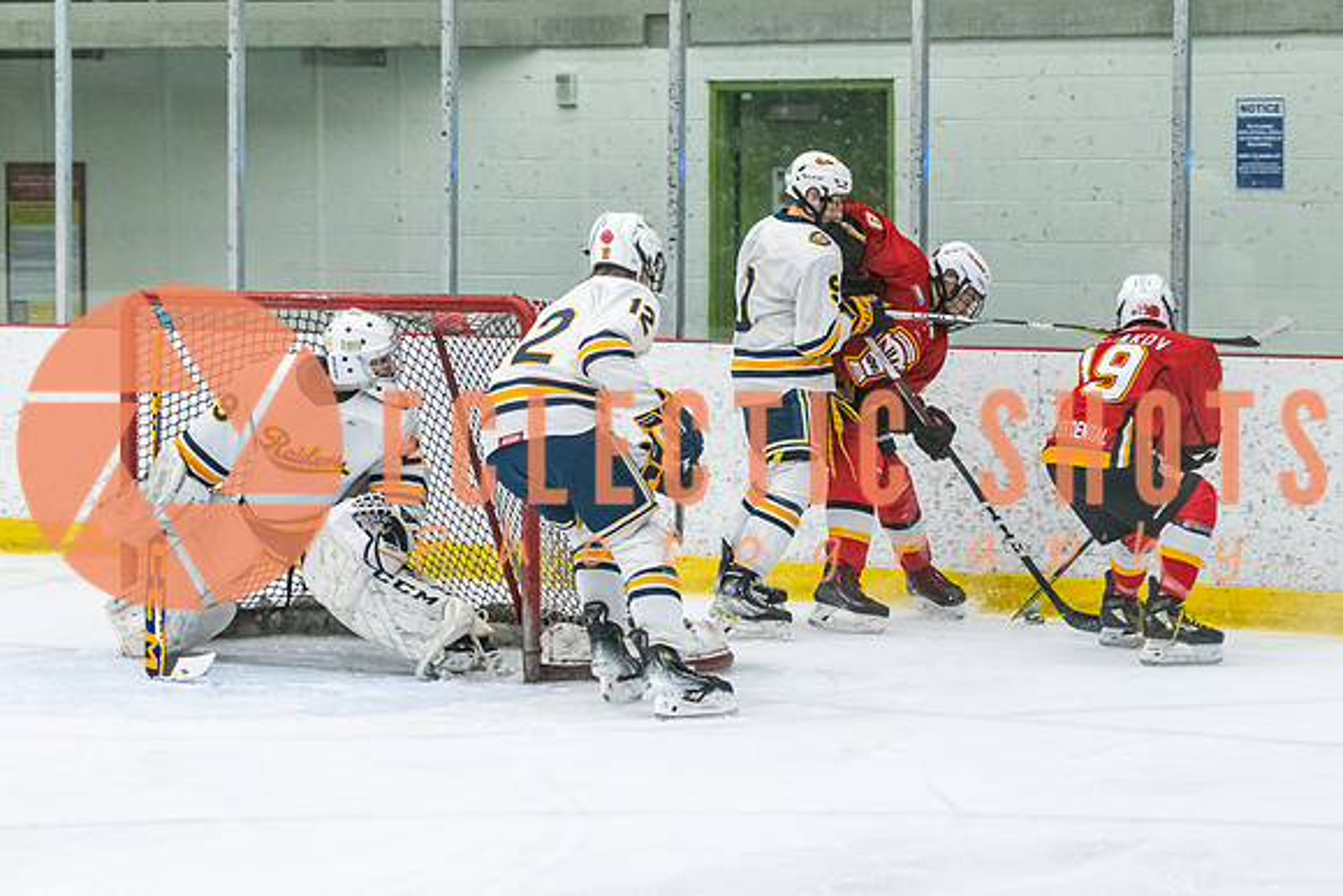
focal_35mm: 149
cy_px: 495
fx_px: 5563
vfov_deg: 9.2
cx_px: 934
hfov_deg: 13.7
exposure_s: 1/800
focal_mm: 86
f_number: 2.8
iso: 3200
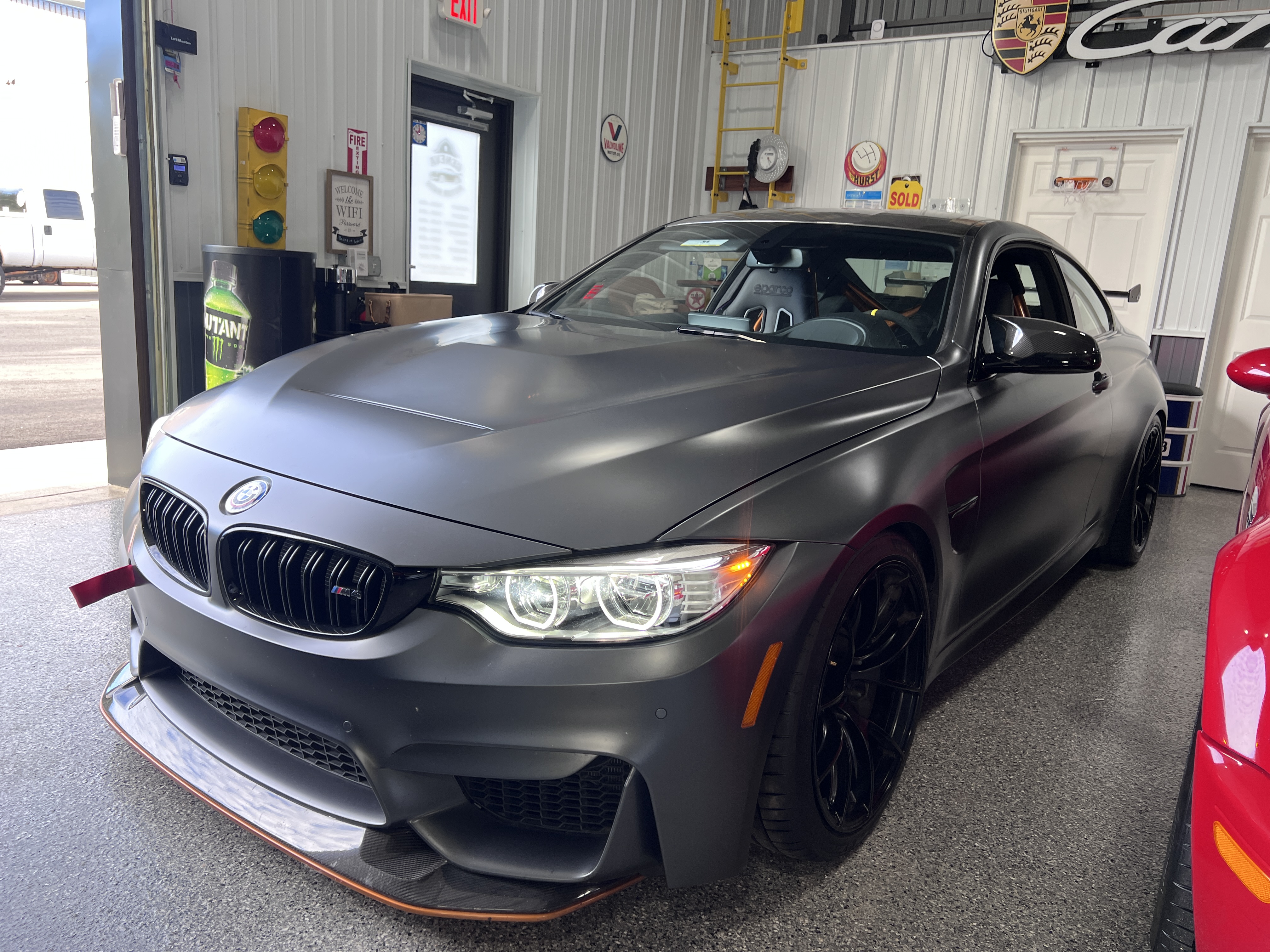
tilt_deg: -11.3
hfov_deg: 67.3
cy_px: 476
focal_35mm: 26
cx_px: 635
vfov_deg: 53.1
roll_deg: -2.8
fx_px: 954
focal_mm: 5.7
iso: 50
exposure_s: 1/120
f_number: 1.5
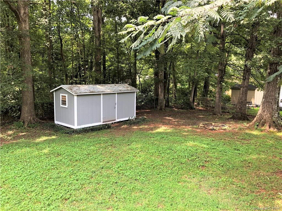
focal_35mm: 28
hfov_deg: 63.4
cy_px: 106
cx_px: 141
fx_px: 228
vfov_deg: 49.7
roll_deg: -0.4
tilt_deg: -7.7
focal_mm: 4
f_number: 1.8
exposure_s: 1/120
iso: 32
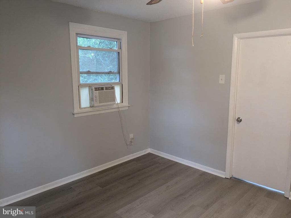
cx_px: 146
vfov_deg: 51.4
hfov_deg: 65.3
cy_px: 109
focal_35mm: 27
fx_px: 227
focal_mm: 4.38
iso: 265
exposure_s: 1/60
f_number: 1.73
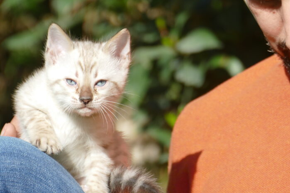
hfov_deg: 4.6
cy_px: 70
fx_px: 3601
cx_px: 100
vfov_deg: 3.1
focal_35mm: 447
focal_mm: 111.12
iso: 125
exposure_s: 1/1000
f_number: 4
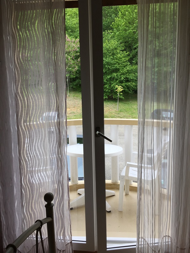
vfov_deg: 61.7
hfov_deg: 48.2
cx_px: 95
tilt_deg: -8.8
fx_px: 212
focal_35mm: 29
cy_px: 126
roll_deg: +1.5
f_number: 2.2
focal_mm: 4.15
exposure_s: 1/359
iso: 32
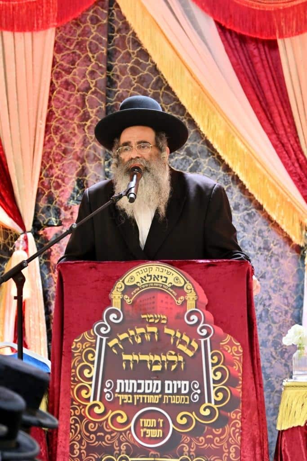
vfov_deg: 10.2
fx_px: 2583
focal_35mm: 202
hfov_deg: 6.8
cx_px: 154
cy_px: 230
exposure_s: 1/250
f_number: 2.8
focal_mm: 135
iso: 640
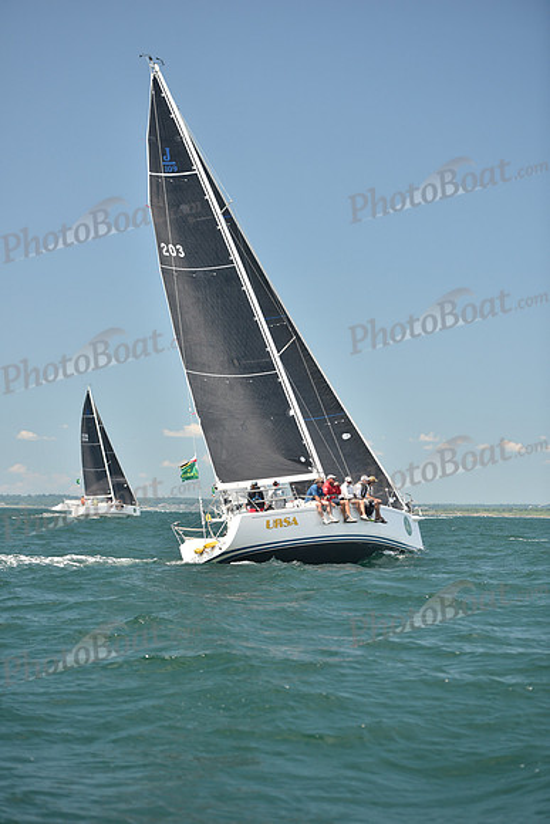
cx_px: 275
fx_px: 2107
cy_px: 412
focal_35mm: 92
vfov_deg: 22.1
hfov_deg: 14.9
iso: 320
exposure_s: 1/1250
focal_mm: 92
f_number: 3.5
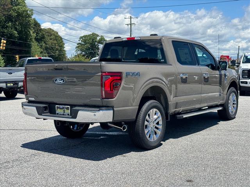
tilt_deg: -0.5
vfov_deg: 30.3
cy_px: 94
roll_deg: -0.4
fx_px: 347
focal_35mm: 48
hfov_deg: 39.7
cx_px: 125
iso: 64
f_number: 1.78
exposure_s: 1/4049
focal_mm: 6.76
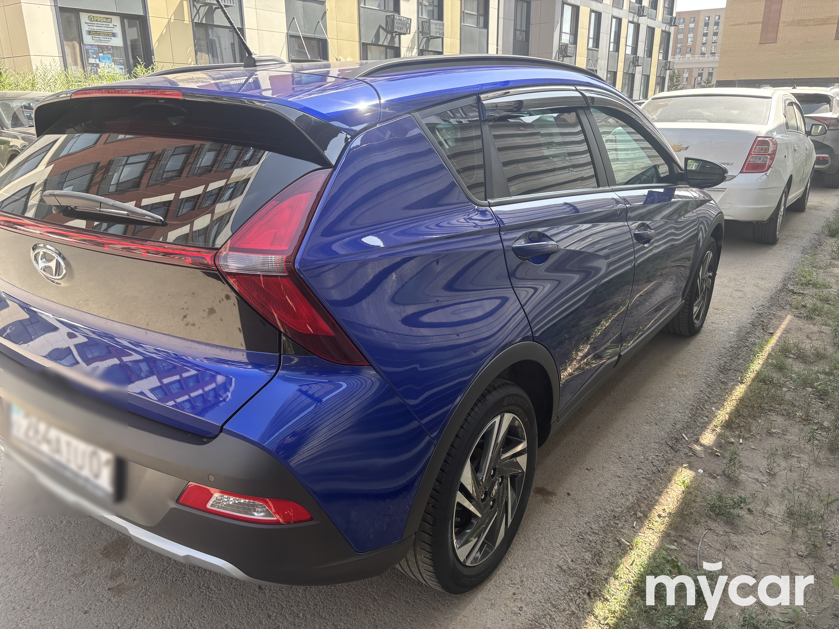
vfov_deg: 53.1
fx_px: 630
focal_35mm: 26
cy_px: 314
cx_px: 420
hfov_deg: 67.3
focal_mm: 5.96
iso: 50
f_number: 1.6
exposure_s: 1/311
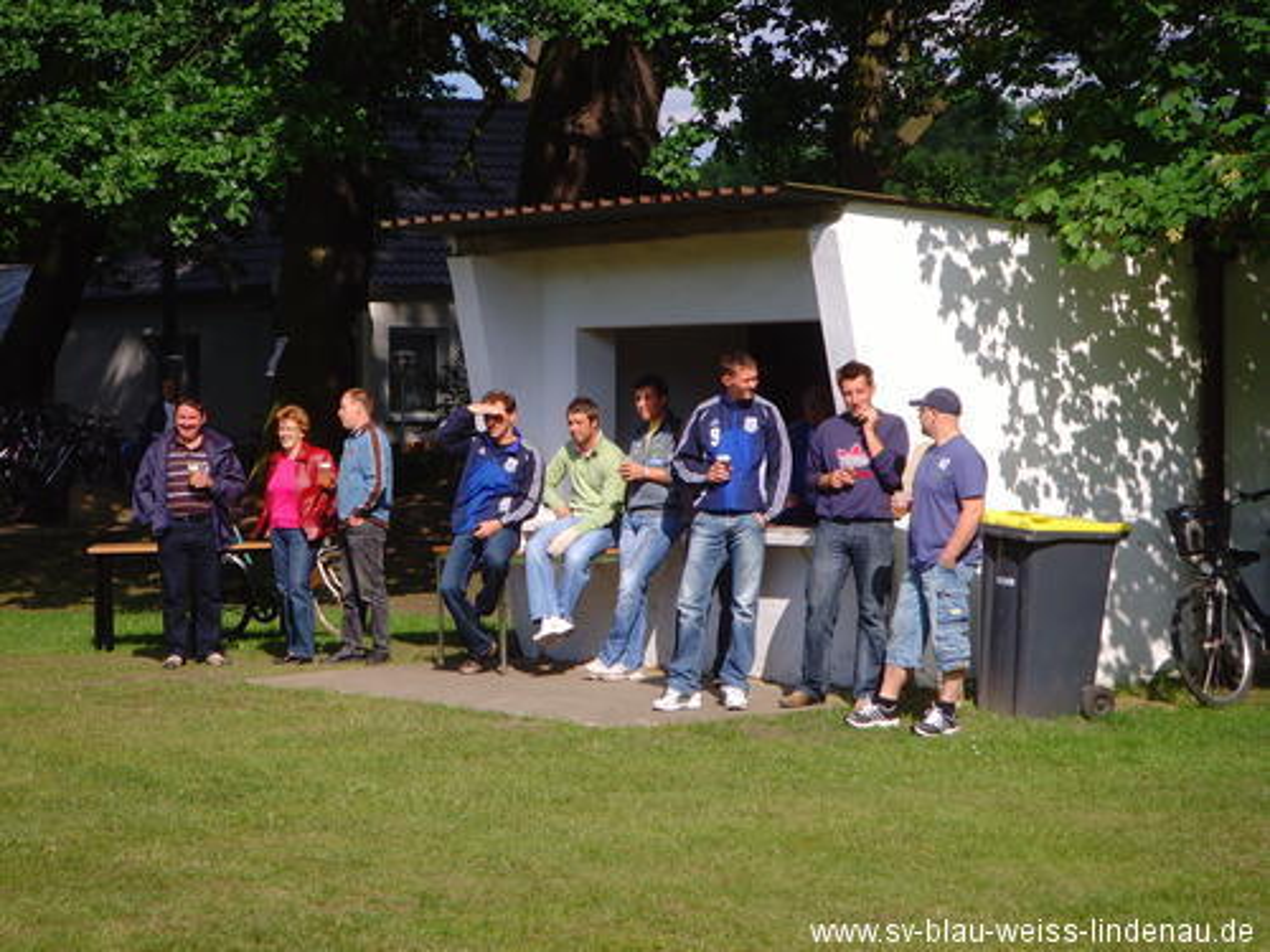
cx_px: 635
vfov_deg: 12.7
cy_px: 476
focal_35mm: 117
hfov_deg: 16.8
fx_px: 4293
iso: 80
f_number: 4.5
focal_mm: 19.8
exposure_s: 1/500
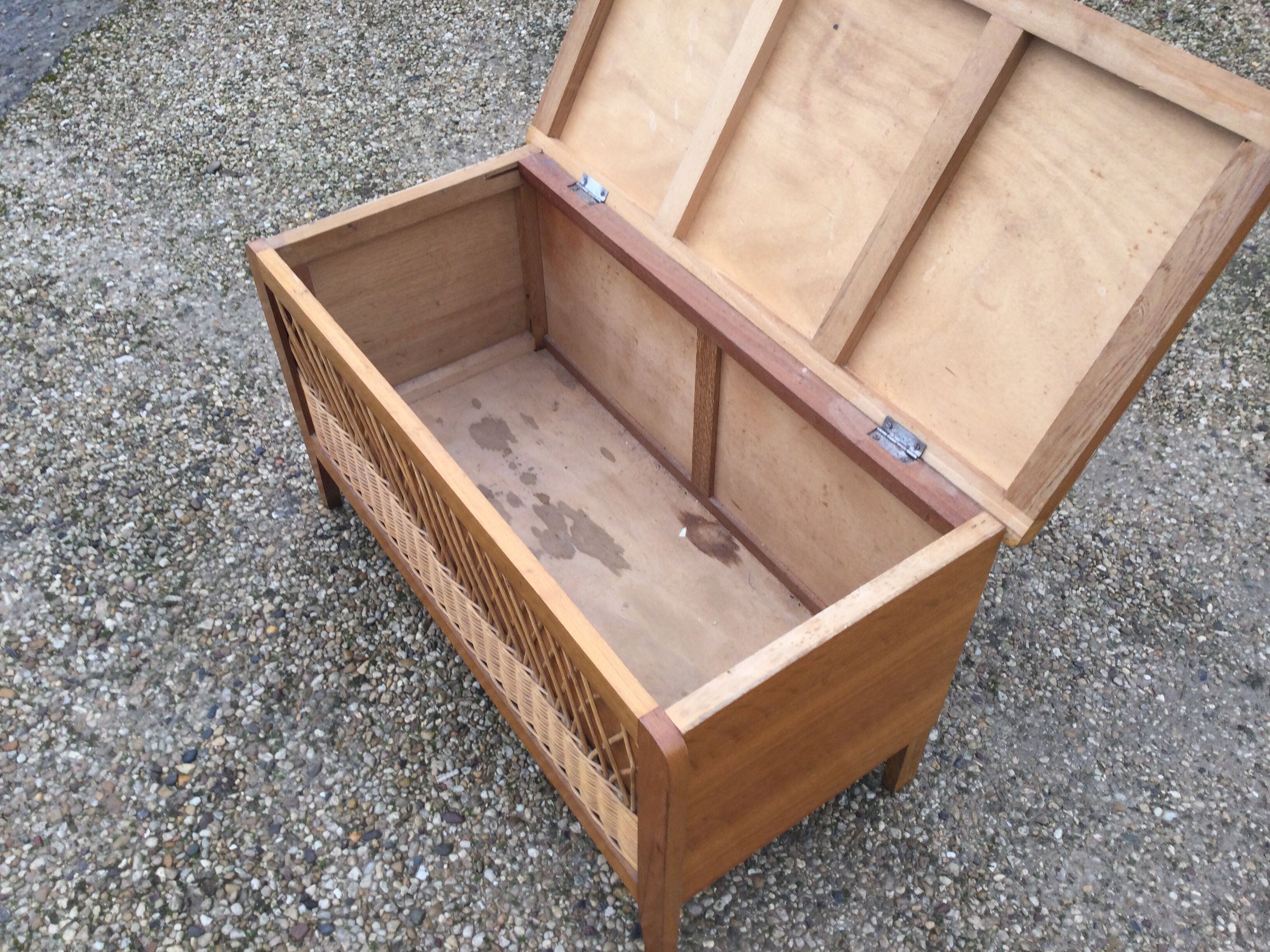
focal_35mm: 31
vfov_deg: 45.4
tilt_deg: -49.7
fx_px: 1137
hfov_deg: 58.4
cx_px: 635
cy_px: 476
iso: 25
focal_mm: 3.3
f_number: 2.4
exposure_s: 1/100
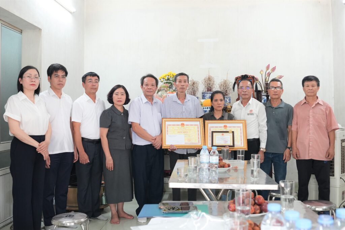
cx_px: 172
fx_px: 345
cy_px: 115
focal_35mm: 36
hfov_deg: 53.1
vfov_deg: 36.9
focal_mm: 24
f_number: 4
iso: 1250
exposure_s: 1/60
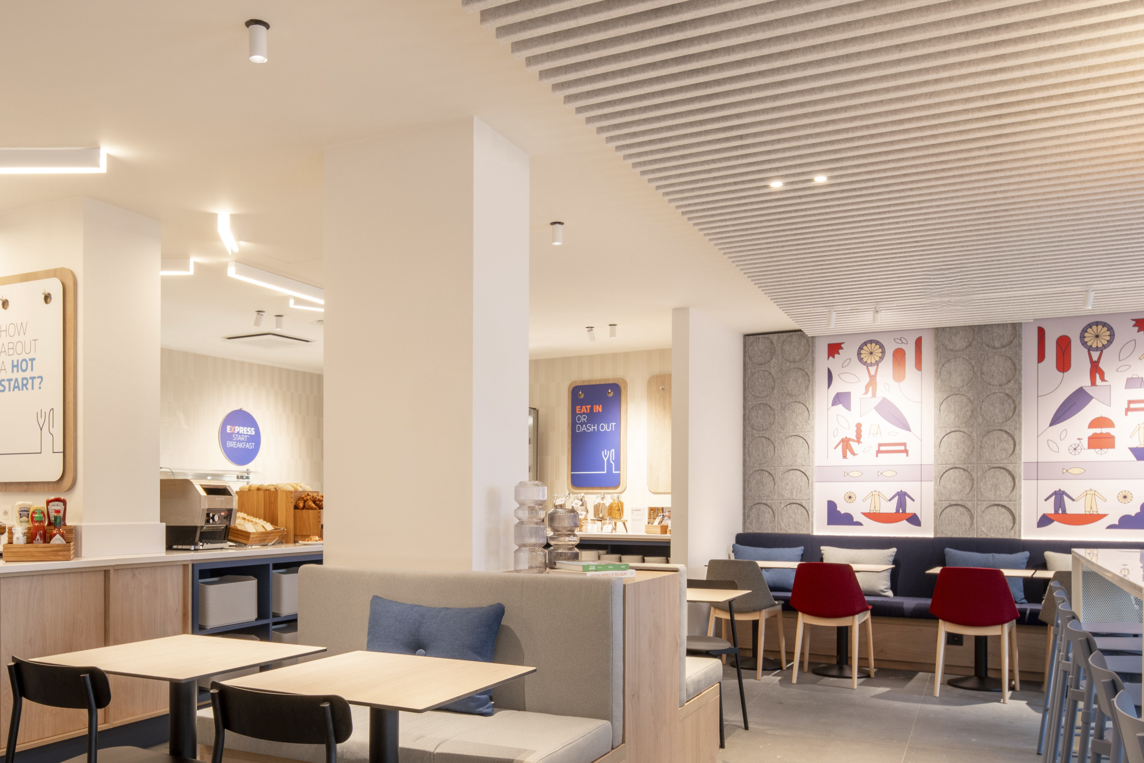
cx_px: 465
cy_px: 503
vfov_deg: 44.4
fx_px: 921
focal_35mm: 29
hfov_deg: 63.2
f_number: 11
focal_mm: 19
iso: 125
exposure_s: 1/1.67
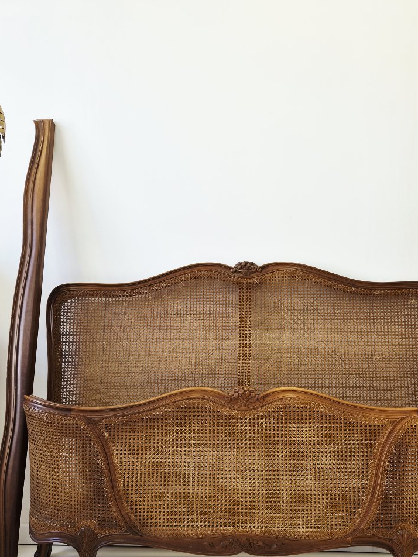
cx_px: 247
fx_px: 467
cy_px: 349
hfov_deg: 48.0
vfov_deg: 60.8
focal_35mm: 29
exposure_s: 1/100
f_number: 1.8
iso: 50
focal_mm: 5.4
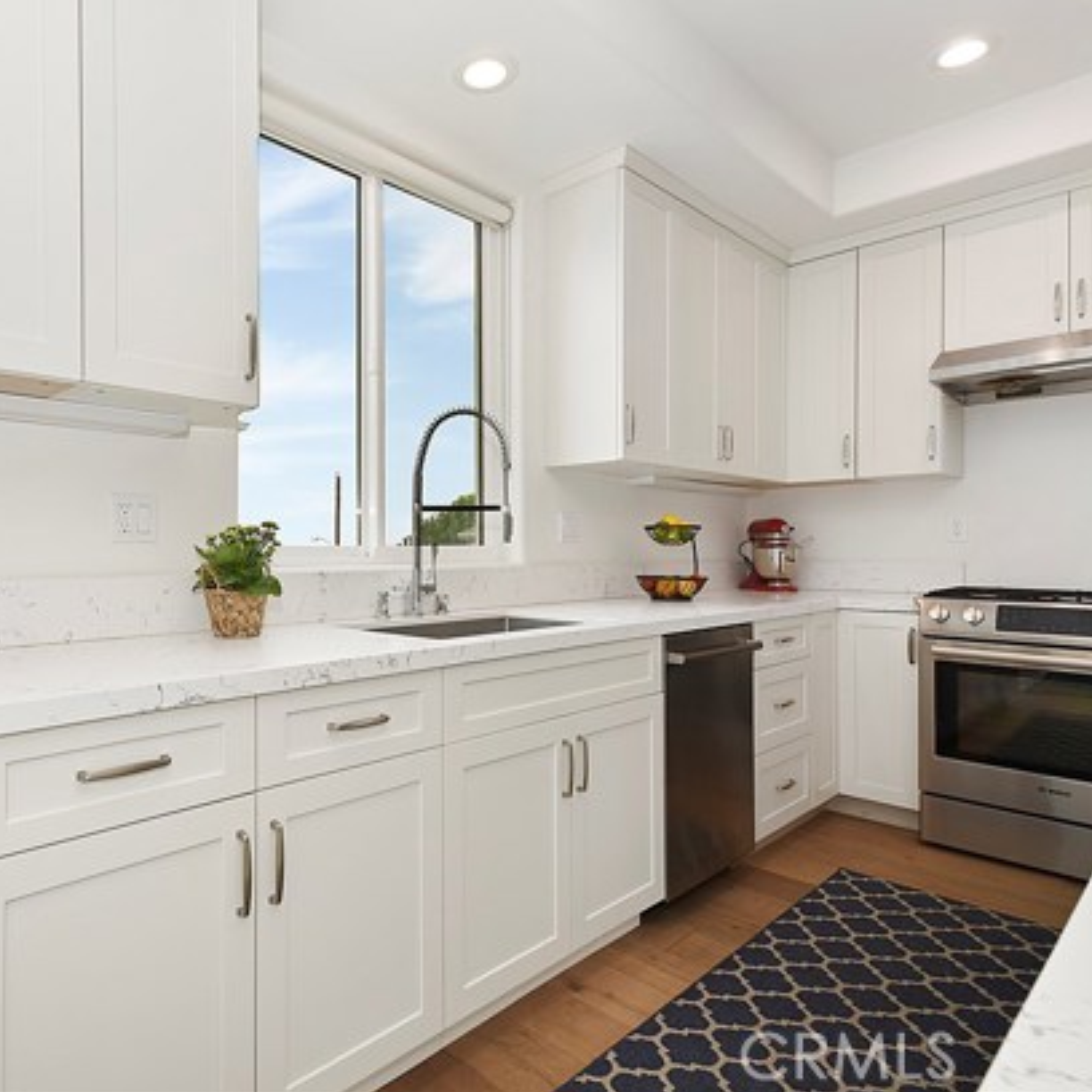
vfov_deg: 74.8
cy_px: 525
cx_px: 369
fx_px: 714
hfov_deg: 72.7
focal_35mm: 20
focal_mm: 10
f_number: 8
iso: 320
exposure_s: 1/40
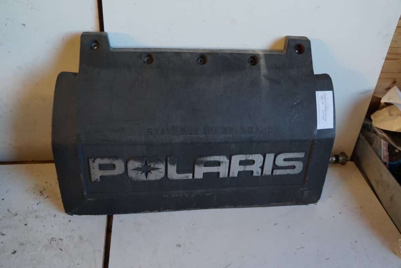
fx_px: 301
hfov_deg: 67.4
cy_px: 134
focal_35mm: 27
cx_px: 200
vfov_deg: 47.9
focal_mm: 18
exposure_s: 1/60
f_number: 4
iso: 500
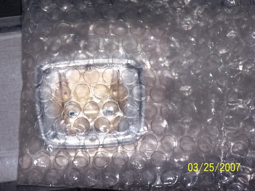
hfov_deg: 11.7
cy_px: 96
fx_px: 1245
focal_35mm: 169
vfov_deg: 8.8
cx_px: 128
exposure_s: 1/125
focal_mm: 28
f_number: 3.2
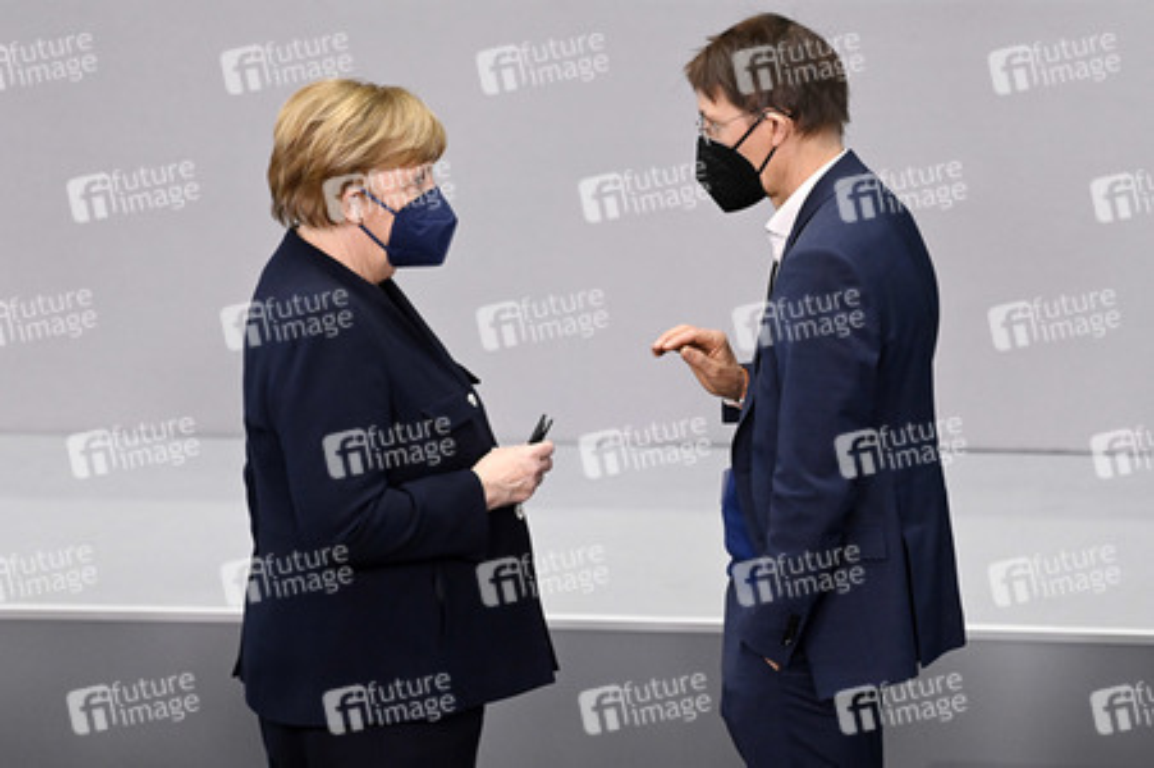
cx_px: 577
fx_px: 10891
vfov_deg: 4.0
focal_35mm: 340
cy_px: 384
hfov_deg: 6.1
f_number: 5.6
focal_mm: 340
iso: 8000
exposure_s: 1/500
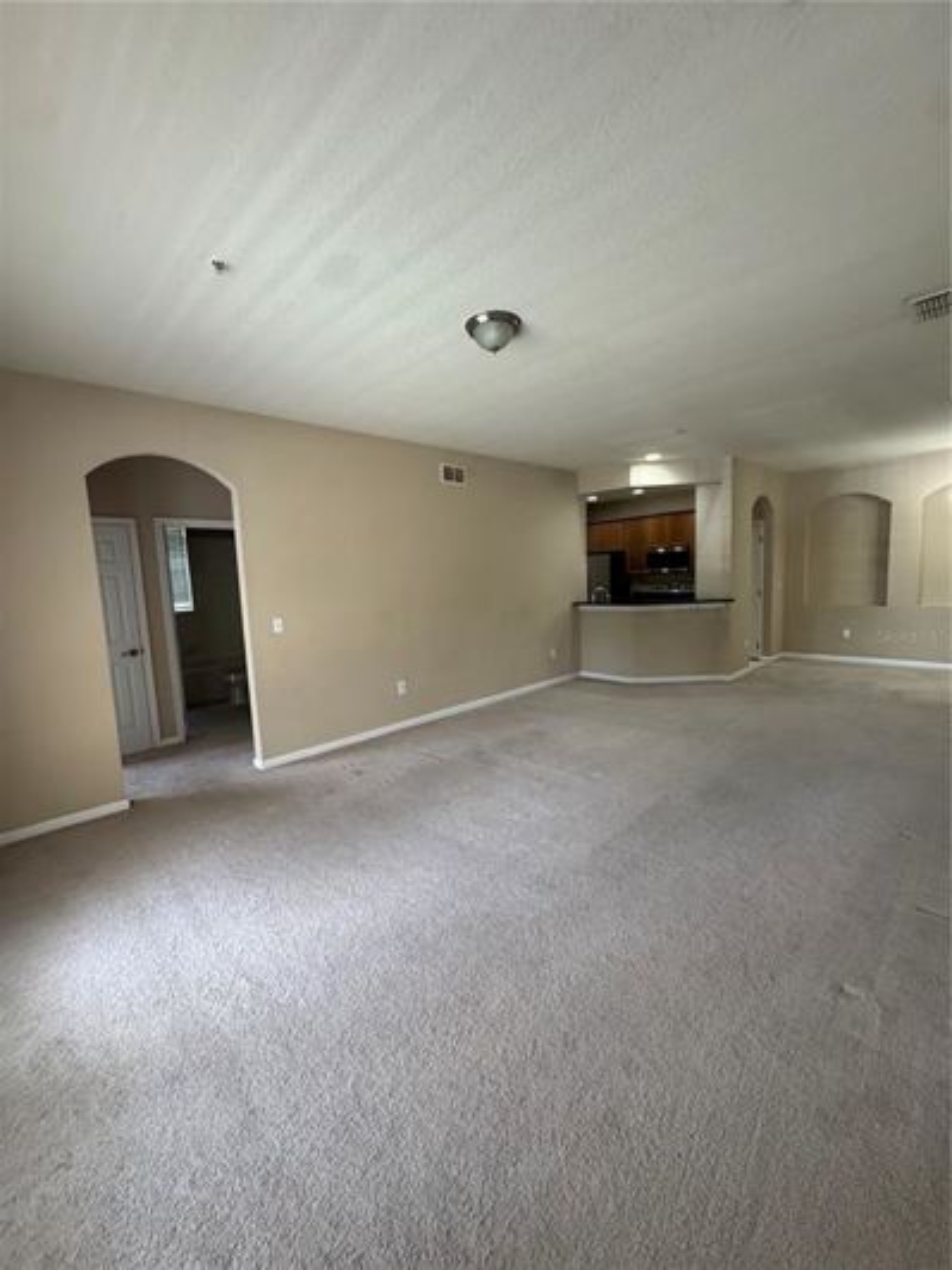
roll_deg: +3.5
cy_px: 635
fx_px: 513
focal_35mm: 14
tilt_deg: -7.8
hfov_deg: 85.7
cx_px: 476
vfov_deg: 102.1
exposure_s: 1/120
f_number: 2.2
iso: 320
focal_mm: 2.22
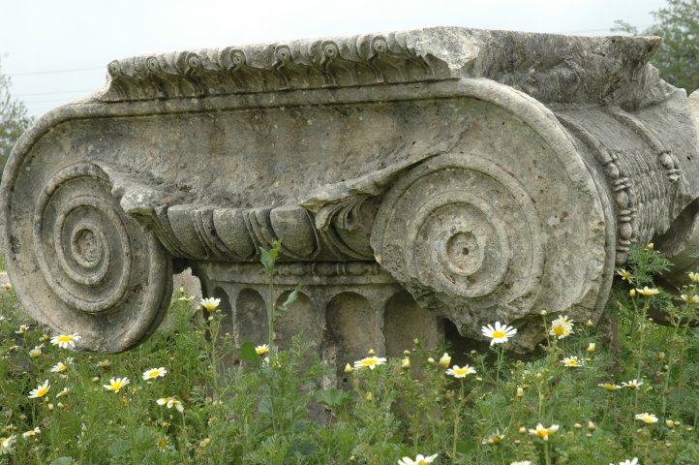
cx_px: 350
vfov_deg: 17.5
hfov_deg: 26.0
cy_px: 232
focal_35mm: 78
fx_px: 1513
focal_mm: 52
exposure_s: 1/100
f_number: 10
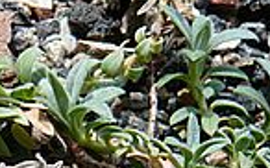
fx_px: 522
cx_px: 17
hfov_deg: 27.7
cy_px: 186
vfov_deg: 17.7
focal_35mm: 71
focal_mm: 4.6
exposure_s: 1/400
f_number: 2.8
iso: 100
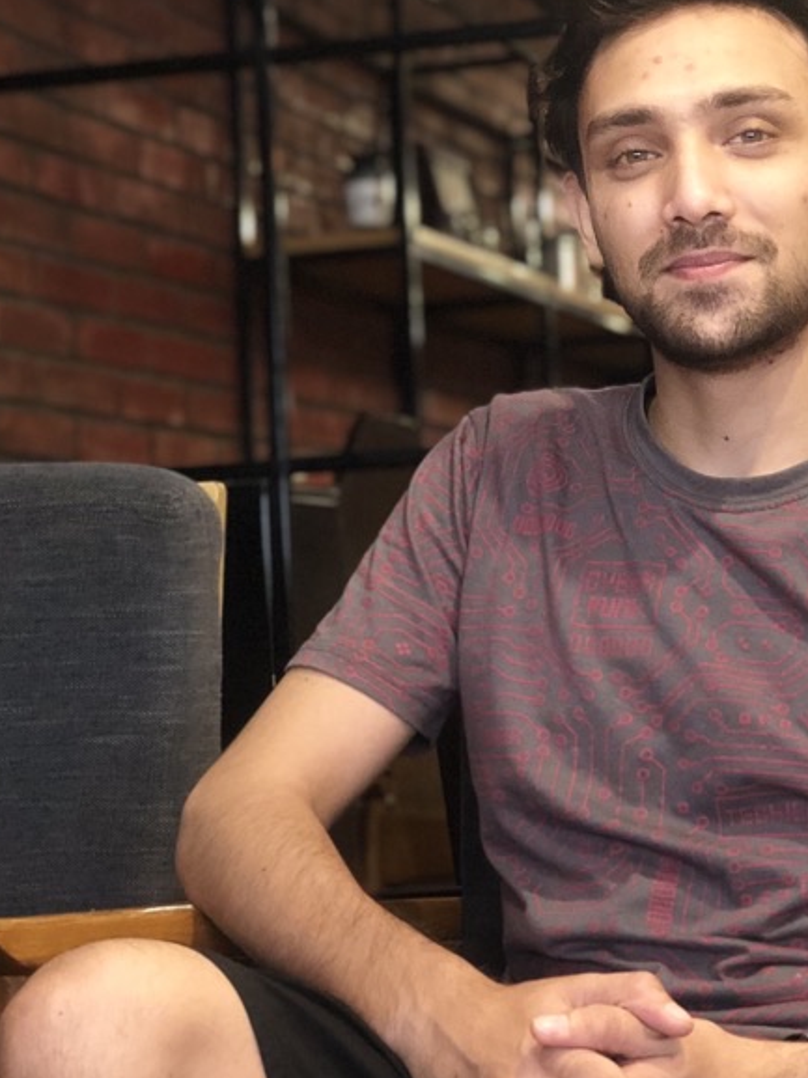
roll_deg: +2.7
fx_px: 2803
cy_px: 416
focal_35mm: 90
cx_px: 676
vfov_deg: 21.7
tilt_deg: +4.8
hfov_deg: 16.3
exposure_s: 1/14
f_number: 2.4
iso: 160
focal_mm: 6
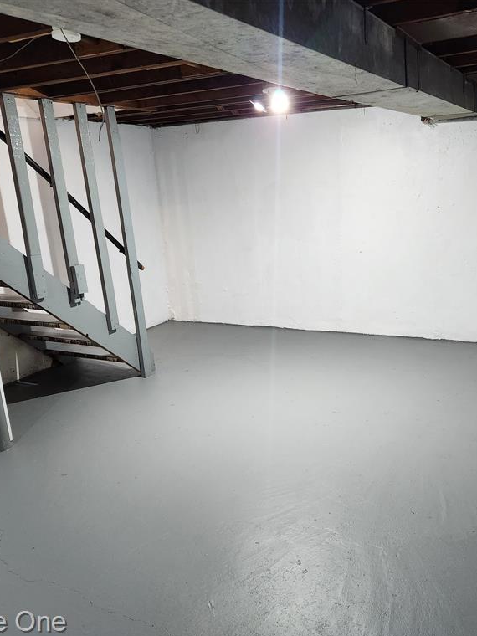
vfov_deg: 58.4
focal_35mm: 31
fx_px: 570
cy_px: 320
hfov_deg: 45.2
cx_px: 289
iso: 400
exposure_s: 1/120
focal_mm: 5.4
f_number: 1.8
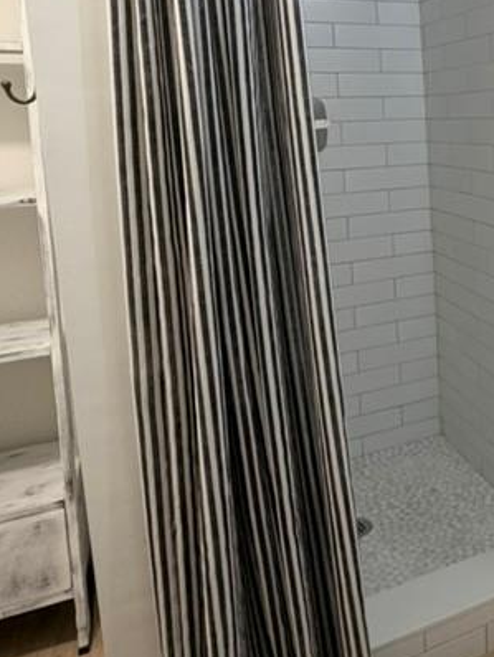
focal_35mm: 36
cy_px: 218
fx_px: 684
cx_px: 499
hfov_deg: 35.7
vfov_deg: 50.4
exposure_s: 1/60
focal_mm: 2.22
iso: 200
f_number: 2.2
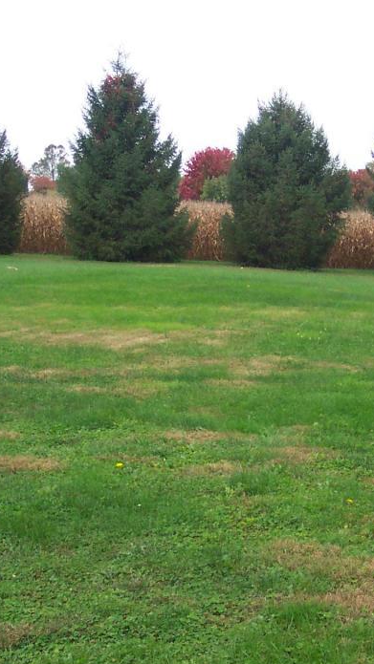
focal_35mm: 66
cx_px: 341
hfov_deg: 18.0
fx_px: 1163
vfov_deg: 31.9
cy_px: 353
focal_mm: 8
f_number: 2.8
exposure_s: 1/500
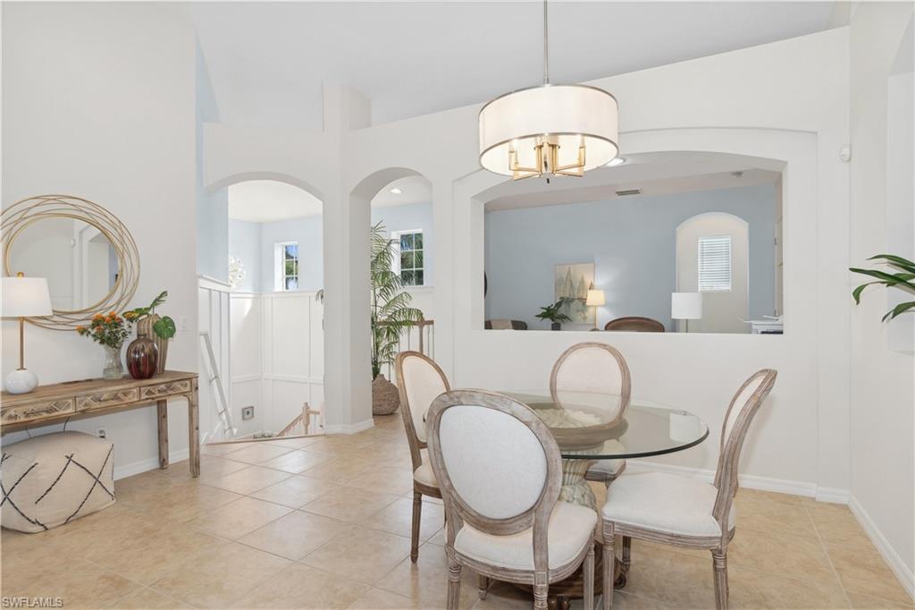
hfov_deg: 90.0
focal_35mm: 18
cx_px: 458
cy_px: 305
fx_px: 457
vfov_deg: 67.3
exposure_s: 1/80
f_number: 8
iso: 200
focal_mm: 12
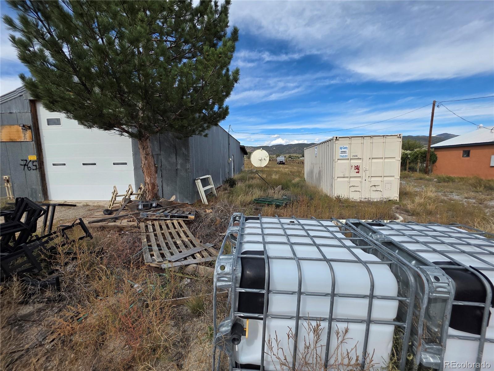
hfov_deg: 106.2
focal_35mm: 13
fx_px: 186
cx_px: 247
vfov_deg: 89.9
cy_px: 186
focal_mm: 2.2
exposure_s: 1/1869
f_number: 1.9
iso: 40
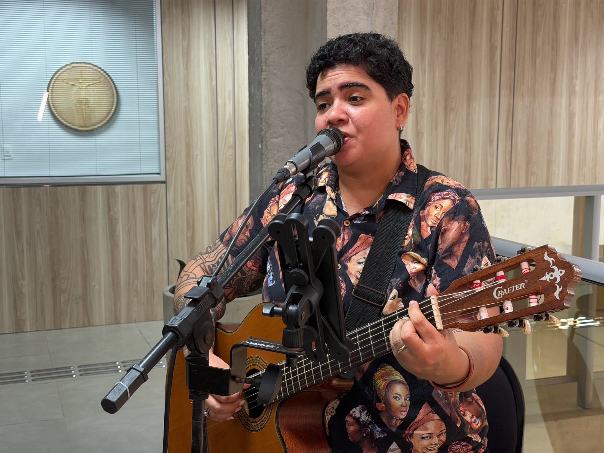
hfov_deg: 39.7
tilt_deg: -7.9
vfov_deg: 30.3
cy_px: 226
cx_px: 302
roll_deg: +0.3
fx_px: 838
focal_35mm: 48
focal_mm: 6.76
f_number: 1.78
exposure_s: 1/60
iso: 160
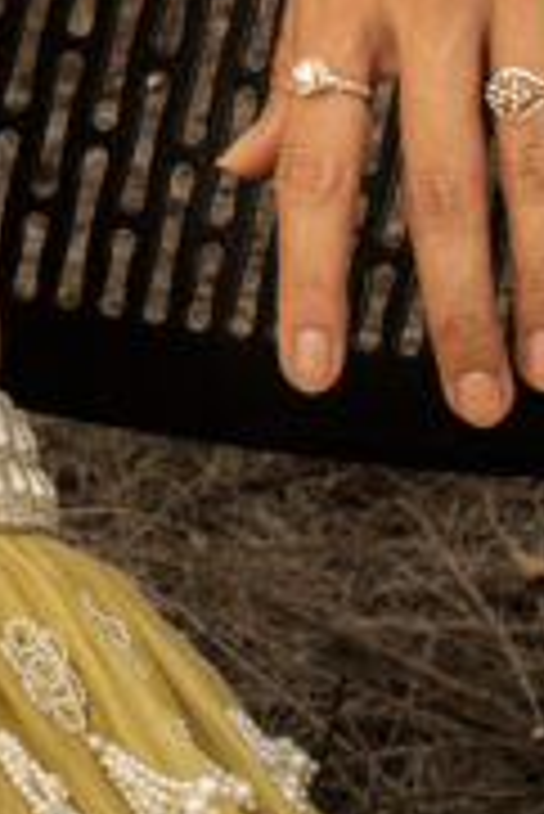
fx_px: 6402
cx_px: -600
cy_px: -436
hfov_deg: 4.8
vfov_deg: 7.1
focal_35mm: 283
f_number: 9
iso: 100
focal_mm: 50
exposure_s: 1/125
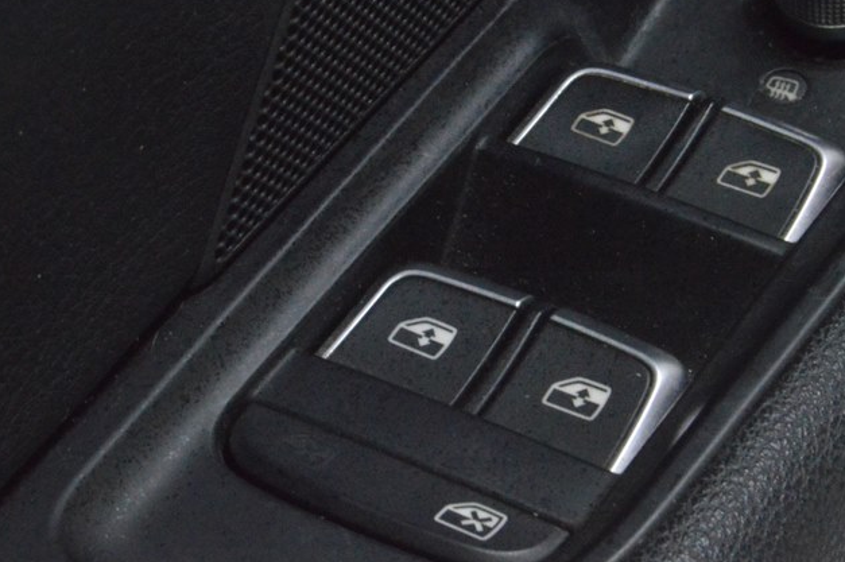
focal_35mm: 135
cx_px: 570
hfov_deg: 15.2
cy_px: 183
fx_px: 3162
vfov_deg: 10.1
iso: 6400
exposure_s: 1/15
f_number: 20
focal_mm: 55
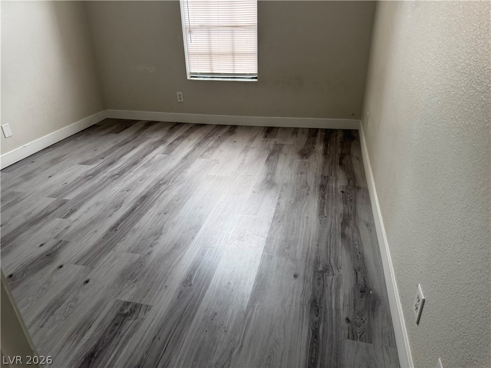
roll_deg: +3.4
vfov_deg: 56.8
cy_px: 184
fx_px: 340
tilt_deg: -24.9
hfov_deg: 71.6
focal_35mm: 24
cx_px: 246
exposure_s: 1/121
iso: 125
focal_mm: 6.76
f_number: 1.78
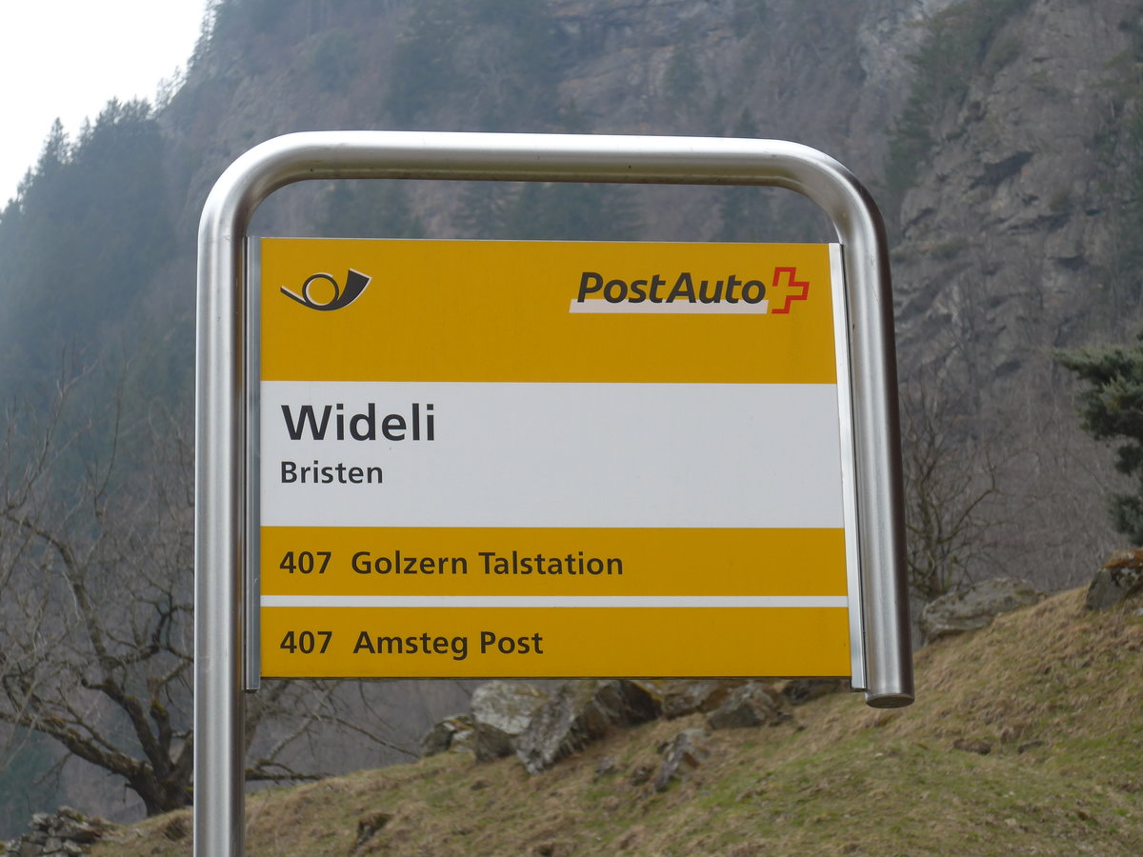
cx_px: 572
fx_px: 4094
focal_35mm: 124
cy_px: 428
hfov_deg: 15.9
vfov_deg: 12.0
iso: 80
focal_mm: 24.3
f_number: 5.2
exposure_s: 1/160
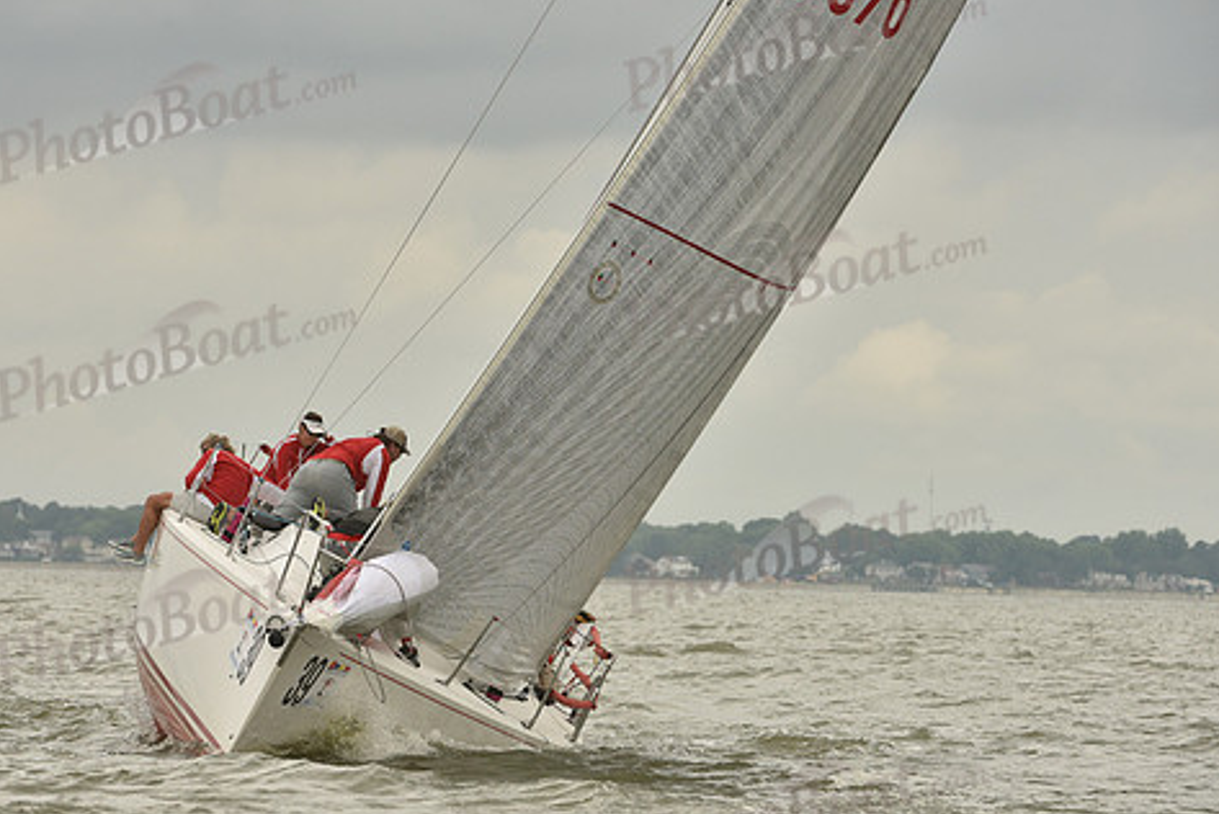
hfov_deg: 6.2
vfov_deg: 4.2
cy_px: 452
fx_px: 11214
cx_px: 492
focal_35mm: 331
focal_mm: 270
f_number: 9
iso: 400
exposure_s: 1/800
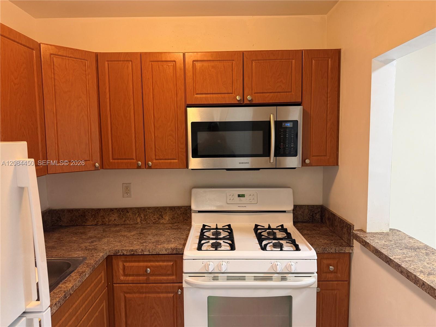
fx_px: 302
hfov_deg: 71.6
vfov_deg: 56.8
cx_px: 218
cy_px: 164
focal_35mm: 24
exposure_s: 1/60
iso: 250
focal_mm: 6.76
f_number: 1.78
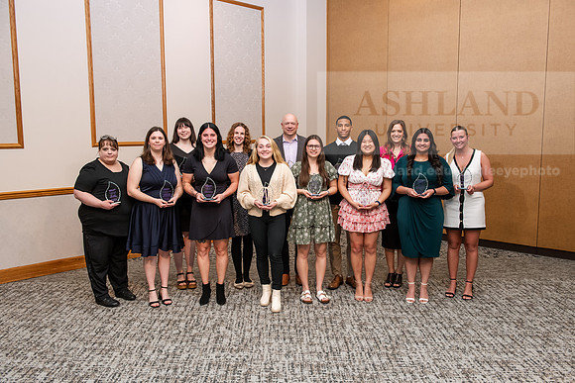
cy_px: 192
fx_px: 511
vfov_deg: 41.1
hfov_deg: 58.7
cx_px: 288
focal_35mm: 32
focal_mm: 32
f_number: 5.6
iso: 1250
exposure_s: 1/160
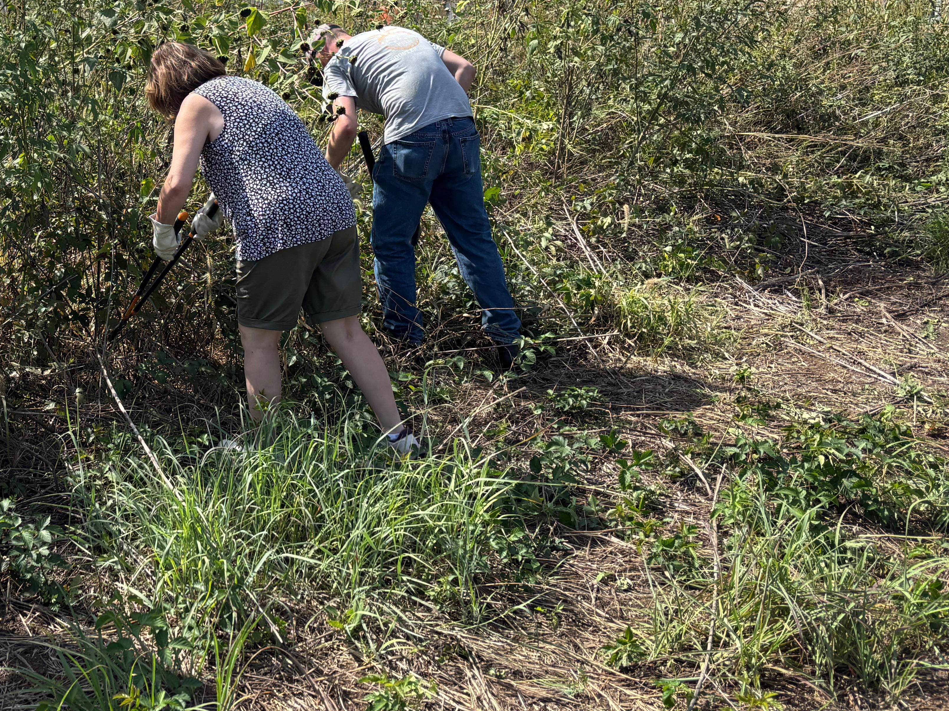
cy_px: 191
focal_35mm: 46
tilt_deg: -7.6
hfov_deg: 39.5
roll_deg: -0.1
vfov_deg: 31.0
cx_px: 182
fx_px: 1261
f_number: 1.6
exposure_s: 1/2062
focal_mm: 5.96
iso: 50
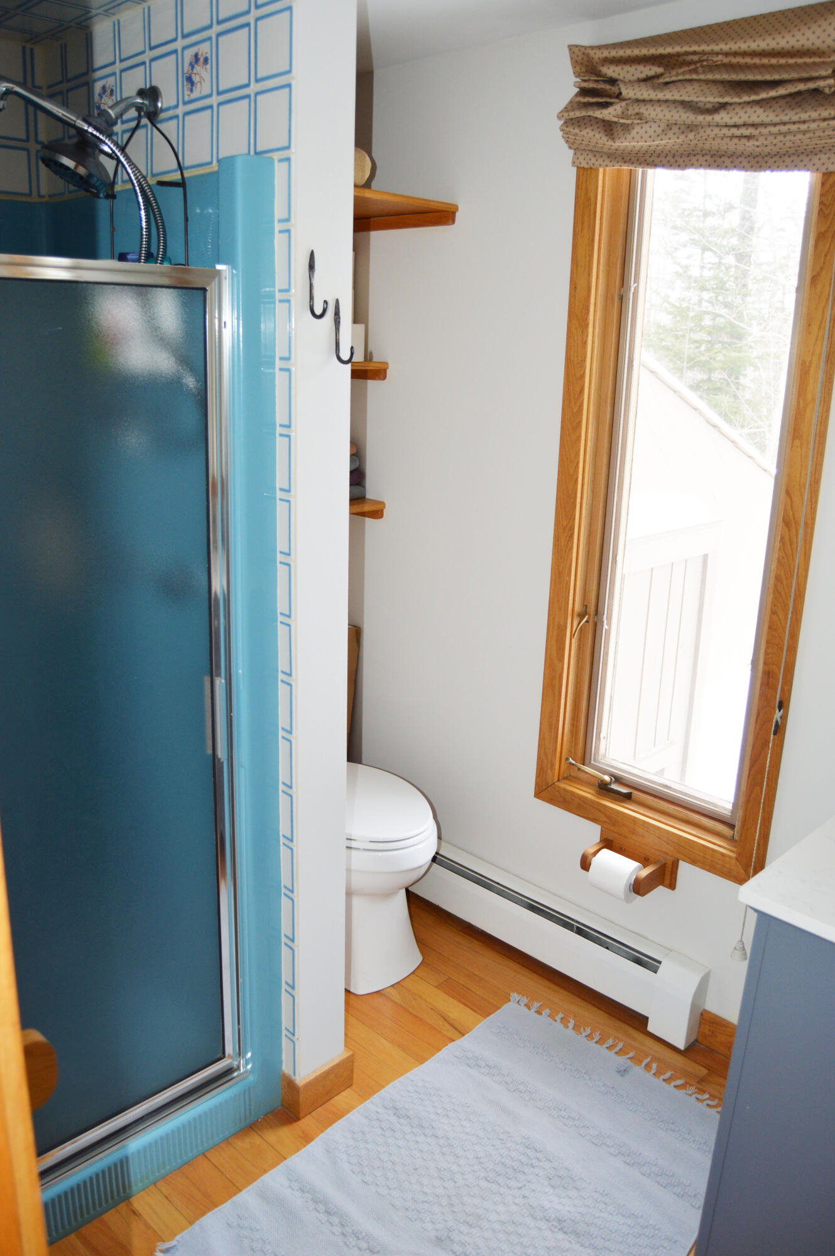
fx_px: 941
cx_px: 418
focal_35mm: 27
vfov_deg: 67.4
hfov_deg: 47.8
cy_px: 628
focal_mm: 18
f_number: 4
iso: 400
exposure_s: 1/125
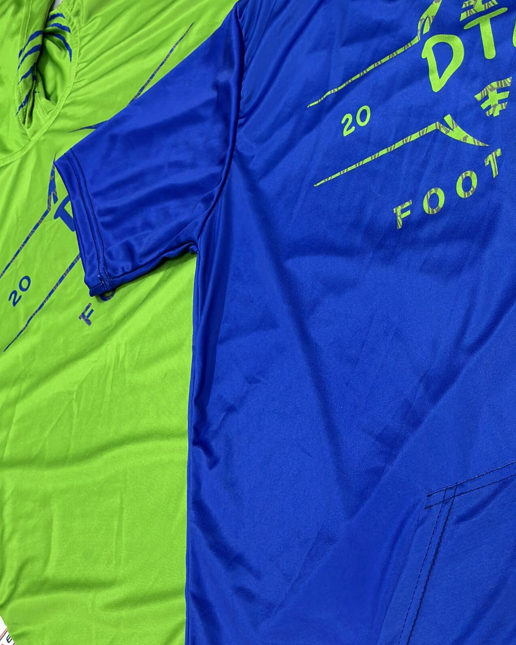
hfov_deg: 20.4
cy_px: 192
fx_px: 1432
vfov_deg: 25.2
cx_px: 324
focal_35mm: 75
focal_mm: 6.86
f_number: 1.78
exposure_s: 1/50
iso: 200
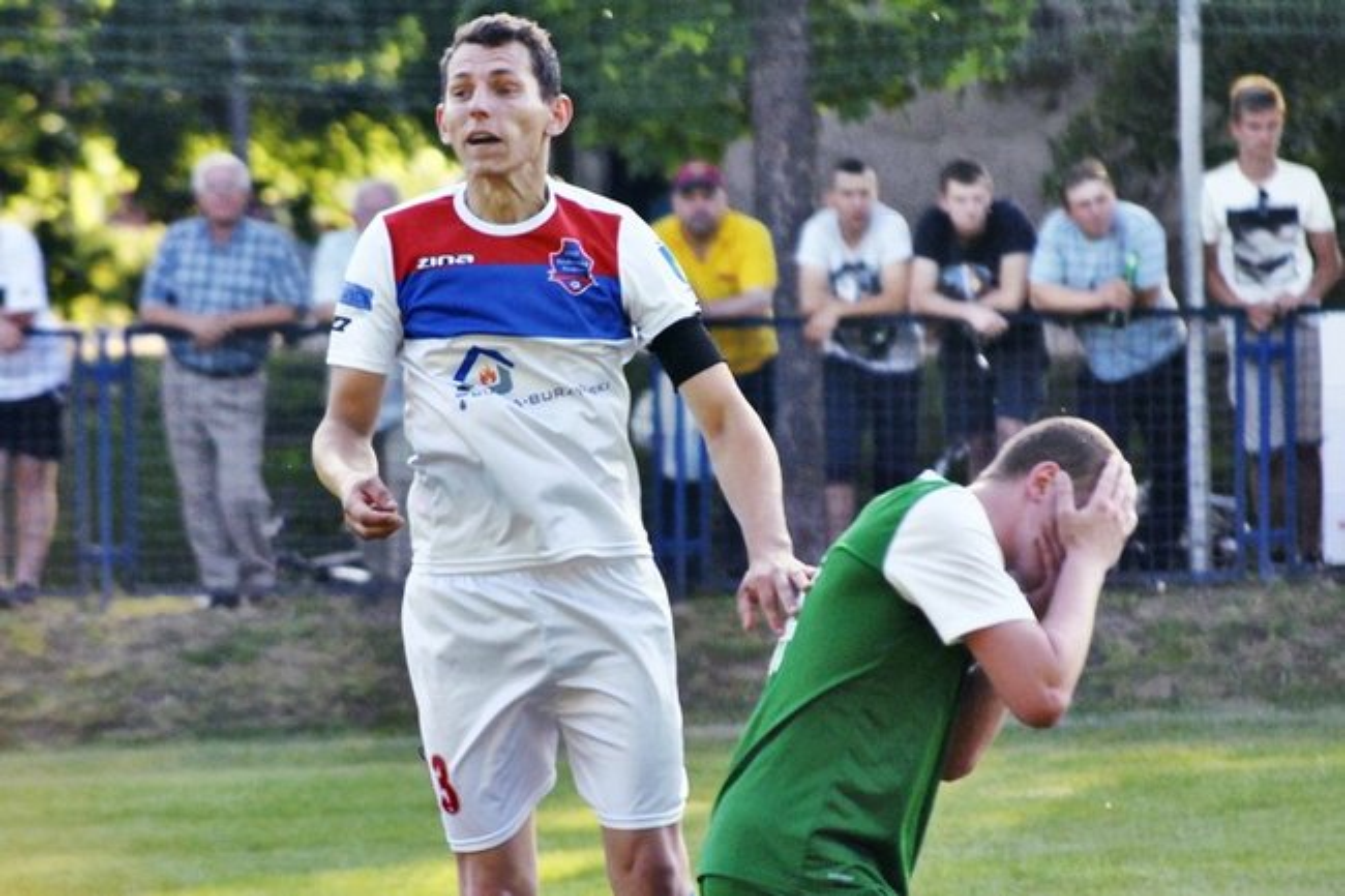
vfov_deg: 4.6
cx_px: 672
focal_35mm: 300
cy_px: 448
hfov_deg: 6.9
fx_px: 11205
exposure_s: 1/500
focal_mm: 200
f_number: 5.6
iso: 800
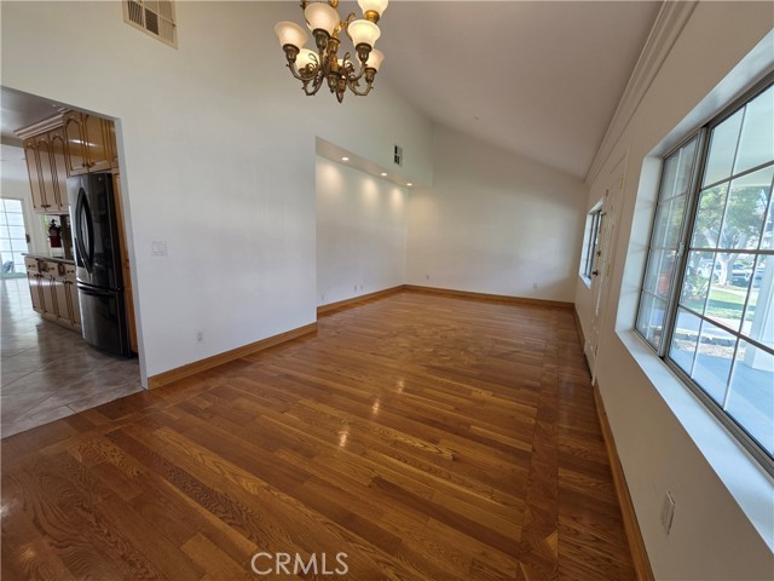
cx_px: 387
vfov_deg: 89.9
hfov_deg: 106.2
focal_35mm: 13
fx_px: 291
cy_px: 290
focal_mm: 2.2
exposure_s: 1/120
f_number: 1.9
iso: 40
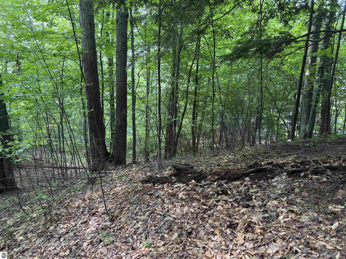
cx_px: 173
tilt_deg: -16.9
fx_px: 240
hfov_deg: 71.6
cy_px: 130
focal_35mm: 24
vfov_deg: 56.8
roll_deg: -2.2
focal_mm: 6.76
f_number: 1.78
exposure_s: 1/116
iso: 200
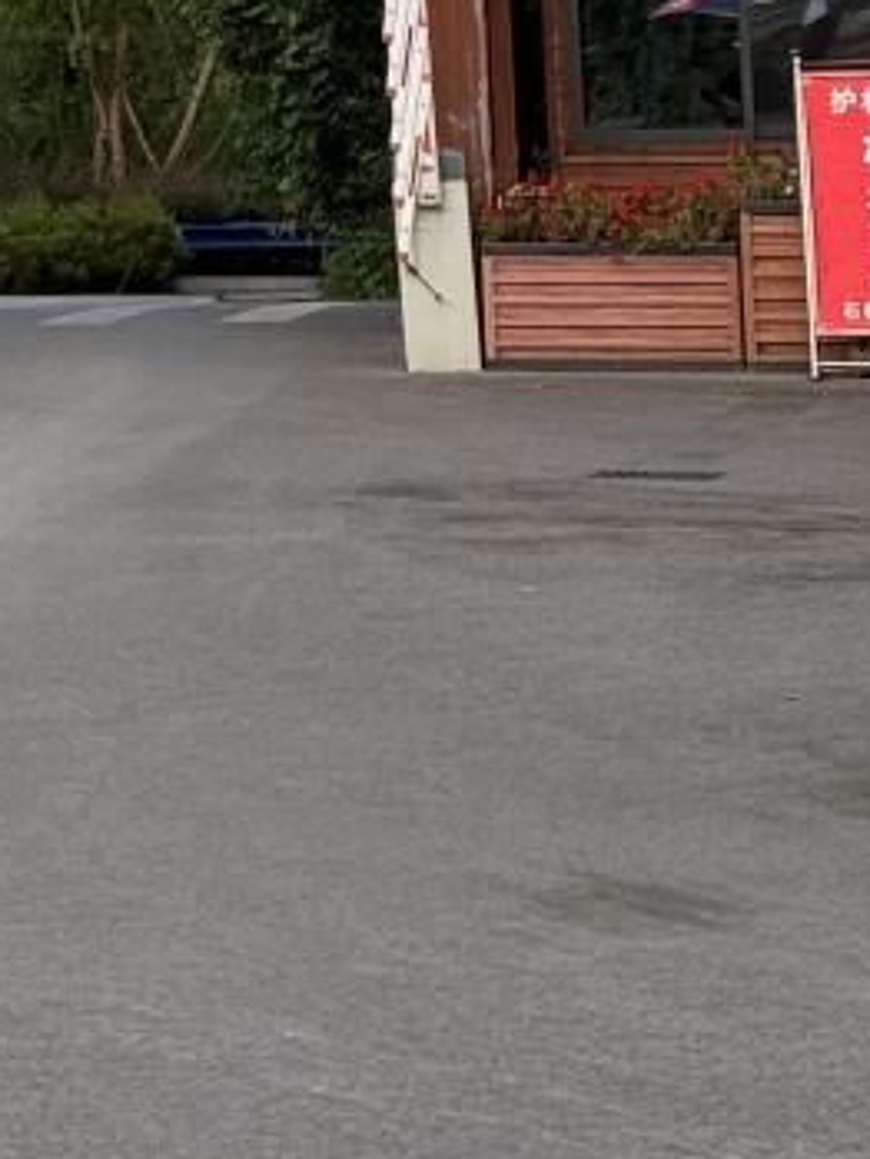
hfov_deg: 7.3
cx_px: -667
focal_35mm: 198
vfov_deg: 9.5
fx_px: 6631
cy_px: -933
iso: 64
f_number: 1.78
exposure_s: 1/658
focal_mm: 6.76
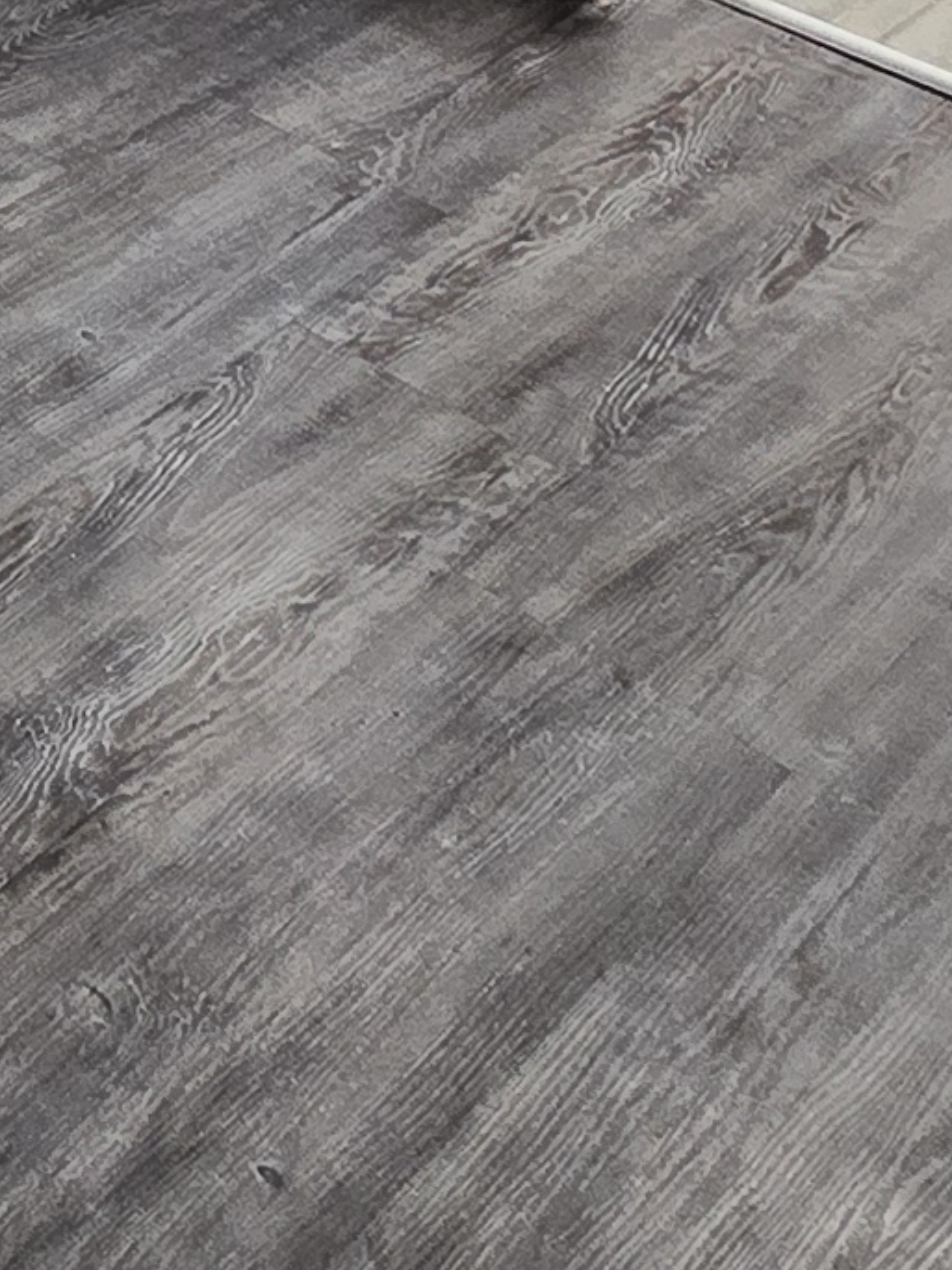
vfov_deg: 17.9
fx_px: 2787
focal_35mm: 76
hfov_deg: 13.5
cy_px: -1264
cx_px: -1407
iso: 125
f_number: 2.2
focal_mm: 2.2
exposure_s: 1/60
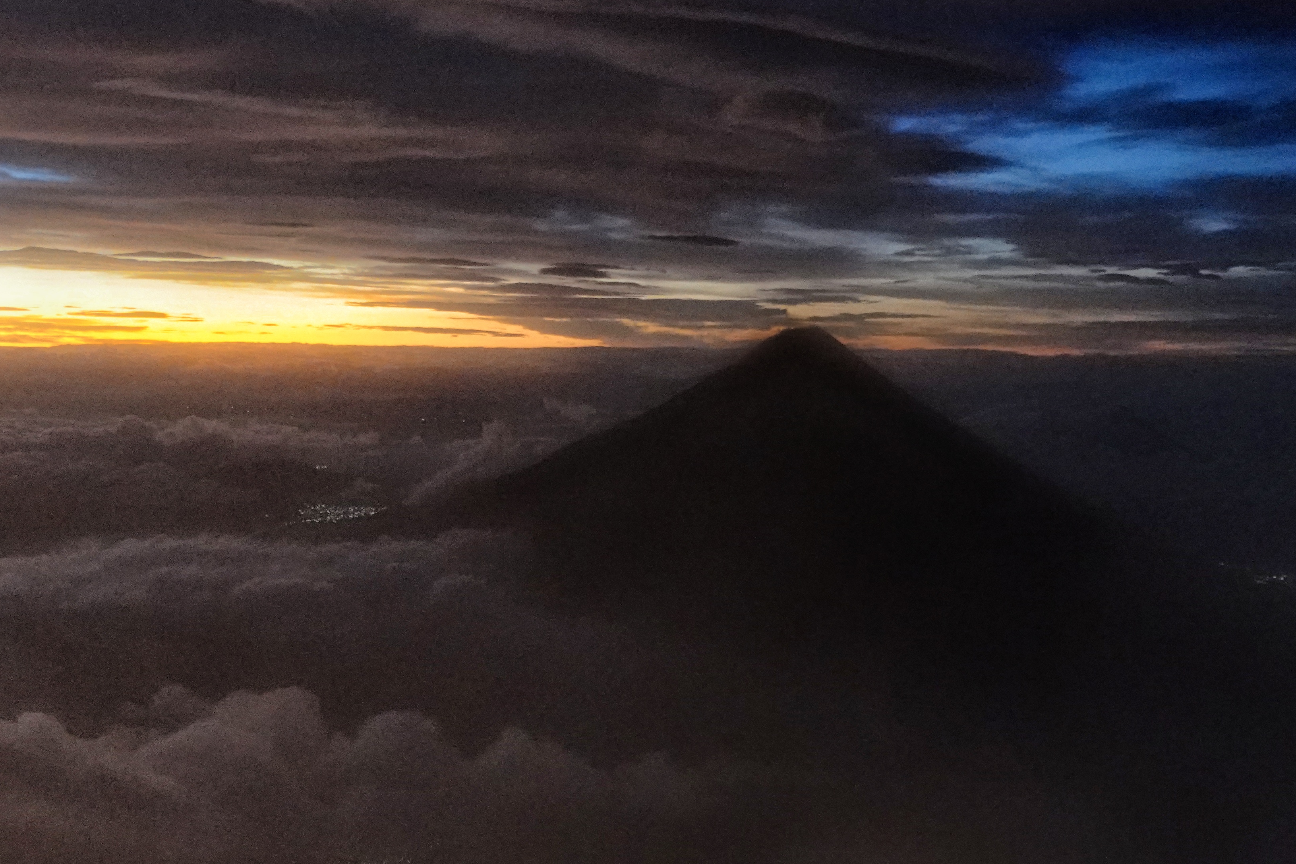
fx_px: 1872
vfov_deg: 26.0
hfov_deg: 37.9
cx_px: 479
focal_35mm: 52
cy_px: 497
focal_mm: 11.26
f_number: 2.8
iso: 2000
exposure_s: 1/30
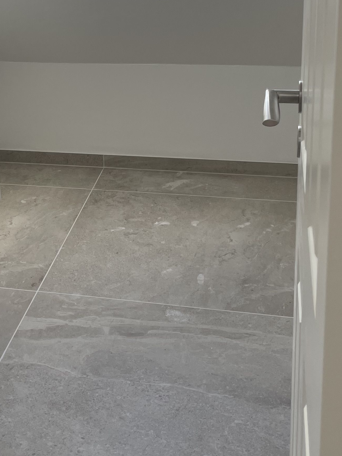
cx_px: 41
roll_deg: +4.4
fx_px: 790
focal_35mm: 60
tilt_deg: -17.2
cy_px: 119
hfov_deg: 23.8
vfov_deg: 31.7
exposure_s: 1/403
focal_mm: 4.2
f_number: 1.6
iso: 32
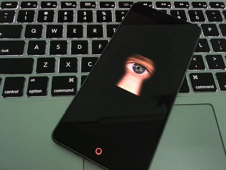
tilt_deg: -58.3
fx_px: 189
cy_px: 85
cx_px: 113
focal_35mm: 29
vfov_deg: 48.3
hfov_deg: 61.6
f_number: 2.2
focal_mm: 4.15
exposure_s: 1/17
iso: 250
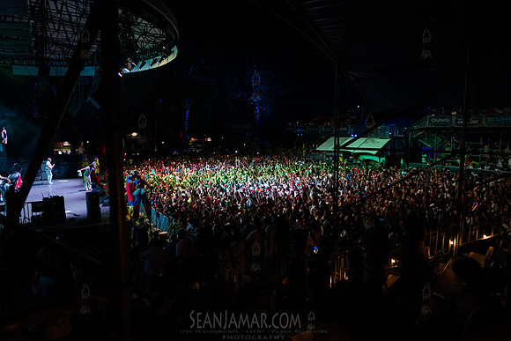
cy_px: 170
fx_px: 341
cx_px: 256
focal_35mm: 24
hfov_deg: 73.7
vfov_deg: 53.2
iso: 4000
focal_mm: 24
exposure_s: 1/200
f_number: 3.2
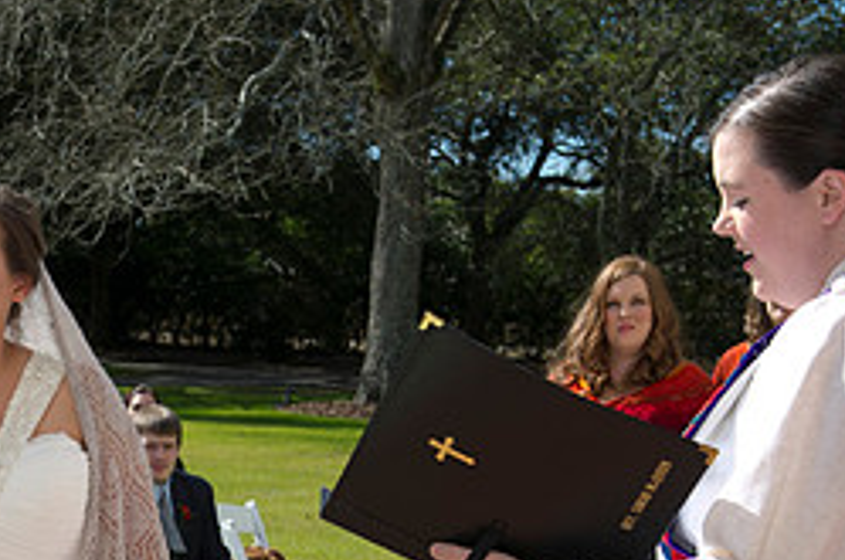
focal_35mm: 112
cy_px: 577
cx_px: 88
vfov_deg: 12.0
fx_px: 2624
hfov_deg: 18.0
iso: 100
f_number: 8
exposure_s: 1/200
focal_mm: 48
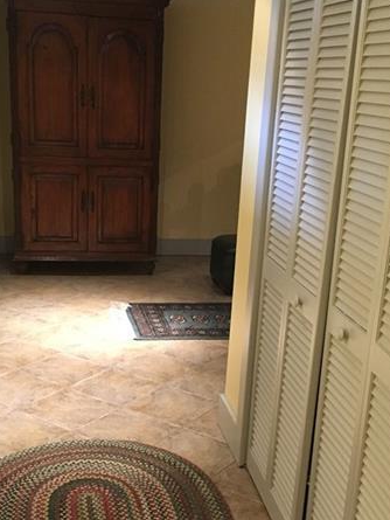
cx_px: 183
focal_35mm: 50
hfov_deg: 29.1
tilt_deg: -18.0
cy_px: 334
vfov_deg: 37.9
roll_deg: -3.2
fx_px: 751
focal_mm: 4.15
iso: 200
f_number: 2.2
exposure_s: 1/20
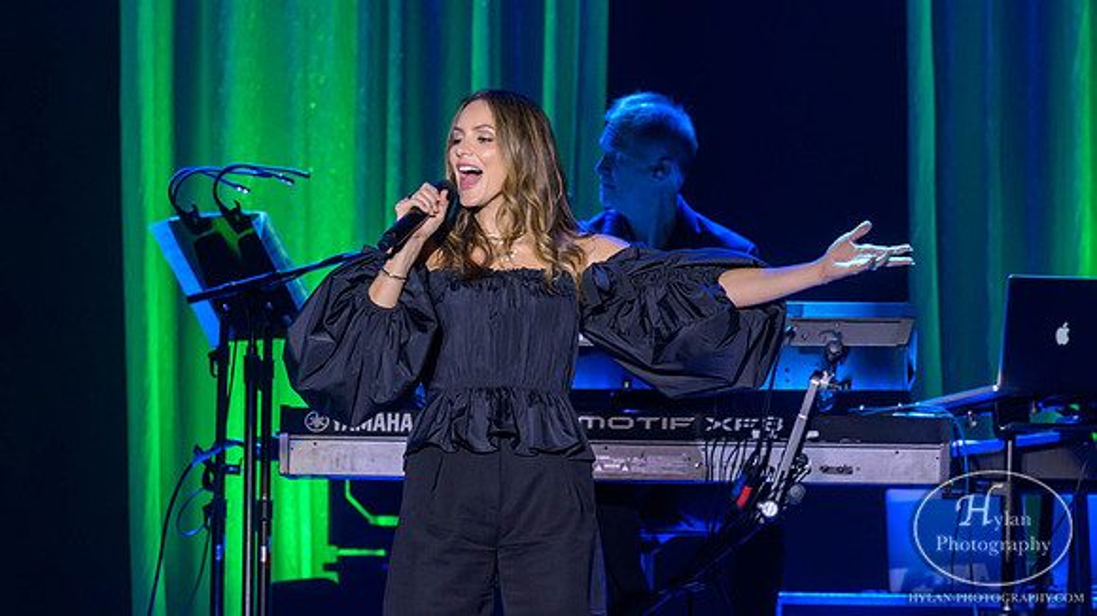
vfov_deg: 1.8
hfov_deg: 3.2
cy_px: 322
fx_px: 19526
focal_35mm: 671
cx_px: 553
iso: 2200
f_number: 5.6
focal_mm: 300
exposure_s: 1/250
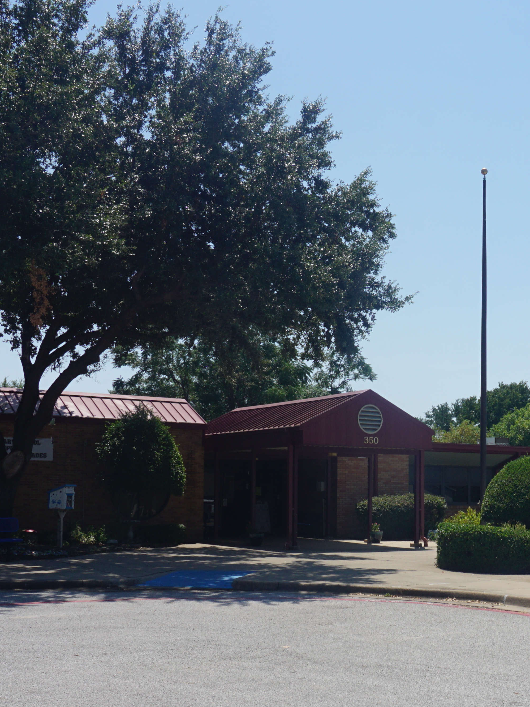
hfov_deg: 27.4
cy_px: 437
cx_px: 437
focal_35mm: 52
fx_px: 1062
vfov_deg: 36.6
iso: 100
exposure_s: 1/200
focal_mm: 16
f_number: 11
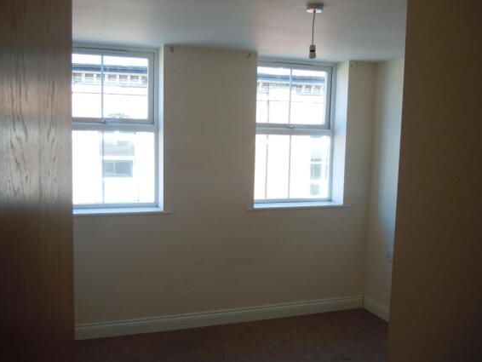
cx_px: 245
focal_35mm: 35
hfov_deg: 52.6
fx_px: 488
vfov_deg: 40.7
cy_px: 185
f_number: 3.6
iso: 160
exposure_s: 1/60
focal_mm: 6.2
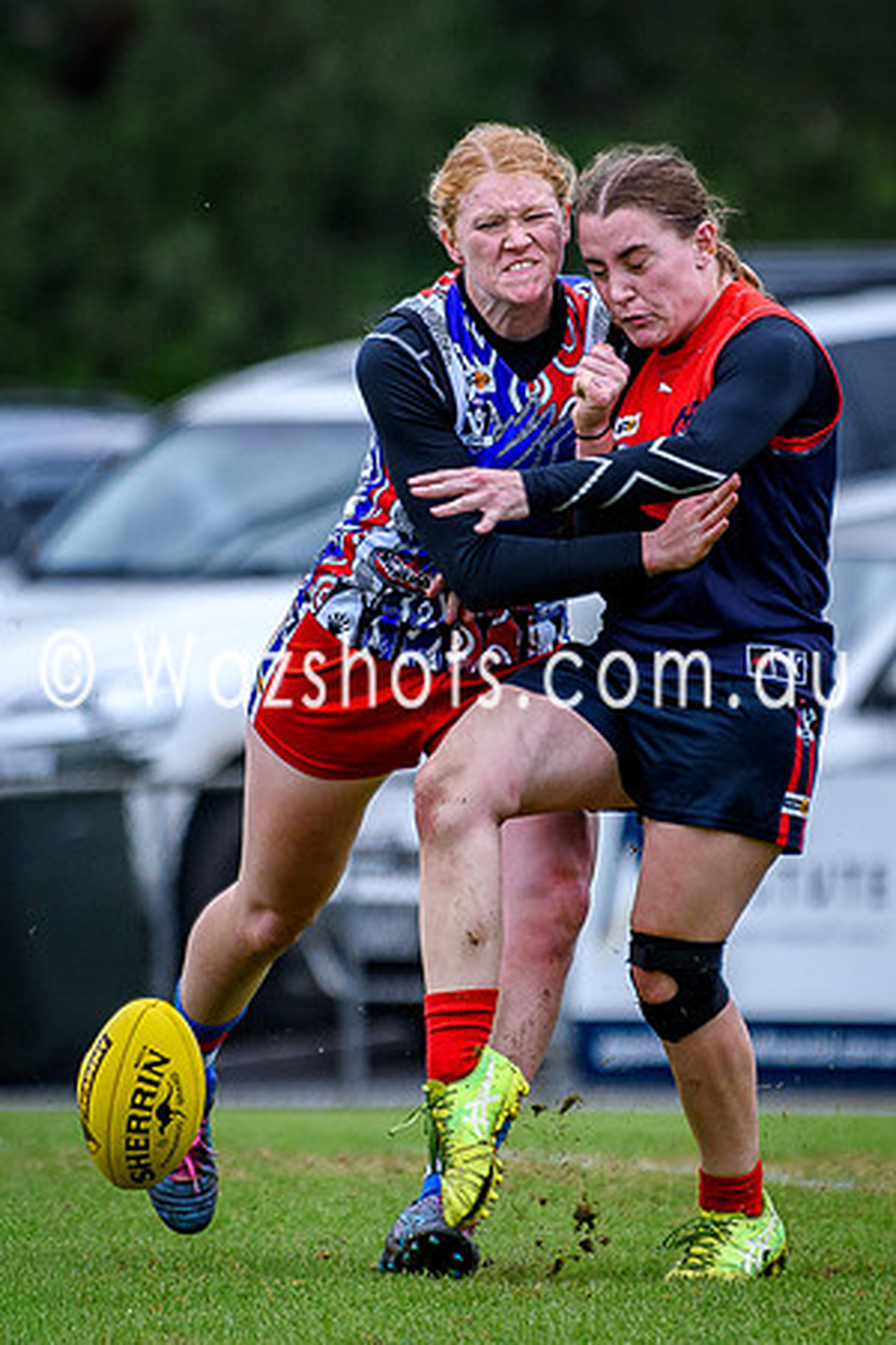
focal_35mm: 759
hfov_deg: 1.8
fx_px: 28336
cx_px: 516
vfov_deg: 2.7
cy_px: 535
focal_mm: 200
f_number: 2.8
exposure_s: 1/1600
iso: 360
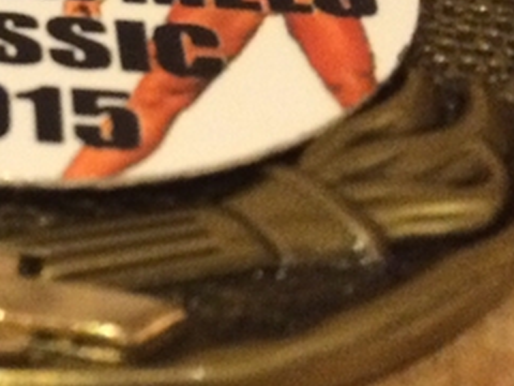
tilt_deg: -25.6
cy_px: -266
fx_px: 1722
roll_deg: +3.3
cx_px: -465
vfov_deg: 11.9
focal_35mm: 116
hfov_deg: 14.5
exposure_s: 1/33
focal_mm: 4.15
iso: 320
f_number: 2.2
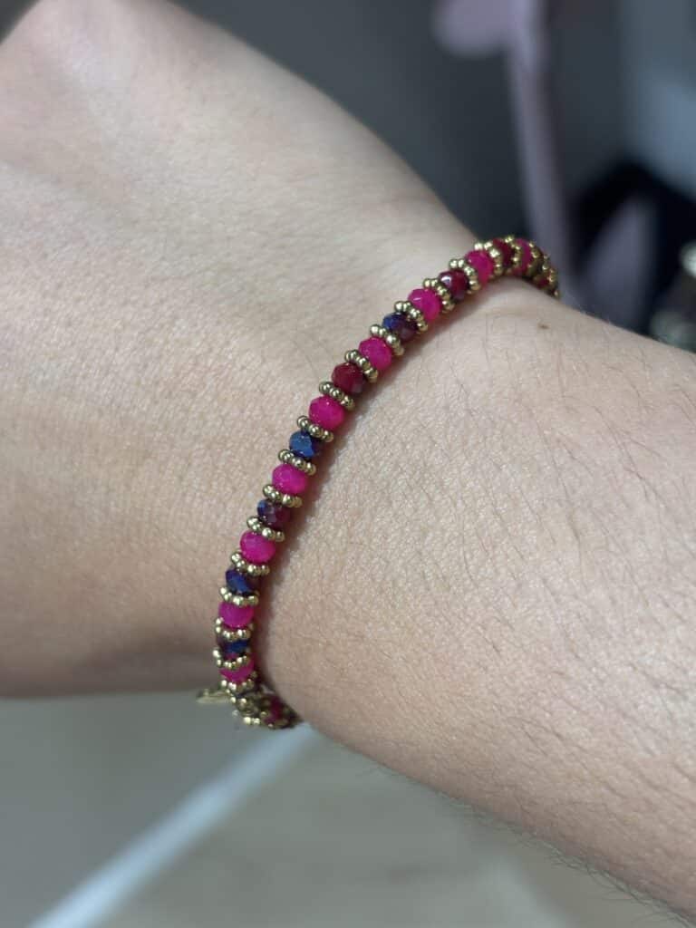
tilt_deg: -53.5
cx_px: 348
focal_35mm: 52
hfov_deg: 28.0
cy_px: 464
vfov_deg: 36.8
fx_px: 1394
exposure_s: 1/100
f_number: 1.6
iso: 50
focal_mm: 5.96
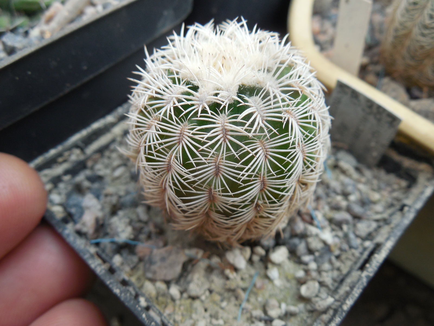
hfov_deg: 58.4
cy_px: 163
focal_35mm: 31
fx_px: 389
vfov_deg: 45.4
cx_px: 217
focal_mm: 5.6
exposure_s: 1/100
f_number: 3.6
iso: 125
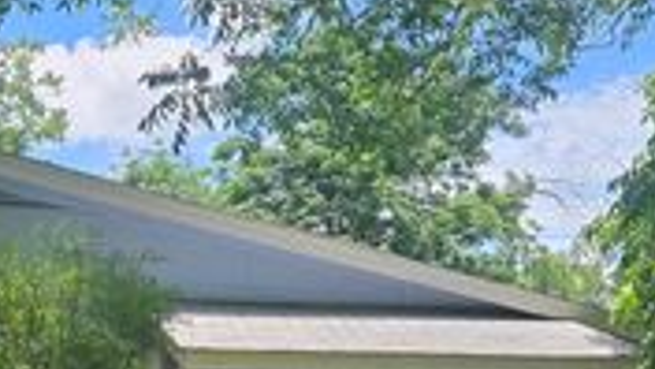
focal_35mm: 71
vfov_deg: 16.4
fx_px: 1233
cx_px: 115
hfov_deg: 29.0
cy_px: 416
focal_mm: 5.4
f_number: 1.8
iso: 25
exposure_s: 1/598
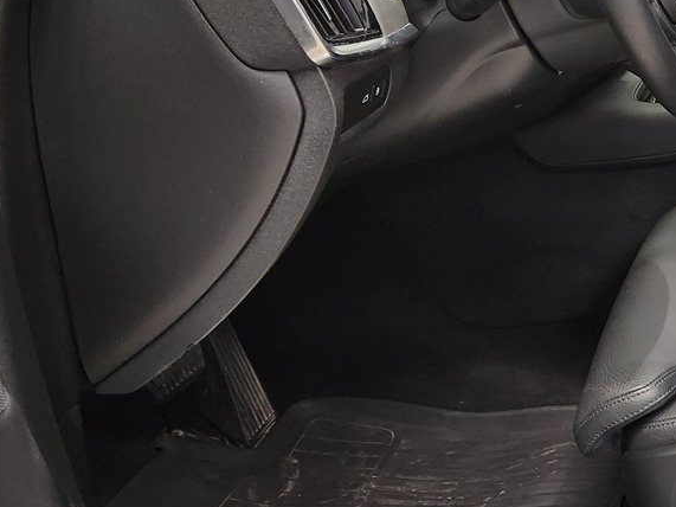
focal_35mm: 58
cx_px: 768
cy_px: 131
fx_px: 1132
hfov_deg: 29.5
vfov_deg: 25.0
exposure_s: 1/120
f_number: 1.8
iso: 250
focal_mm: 5.4
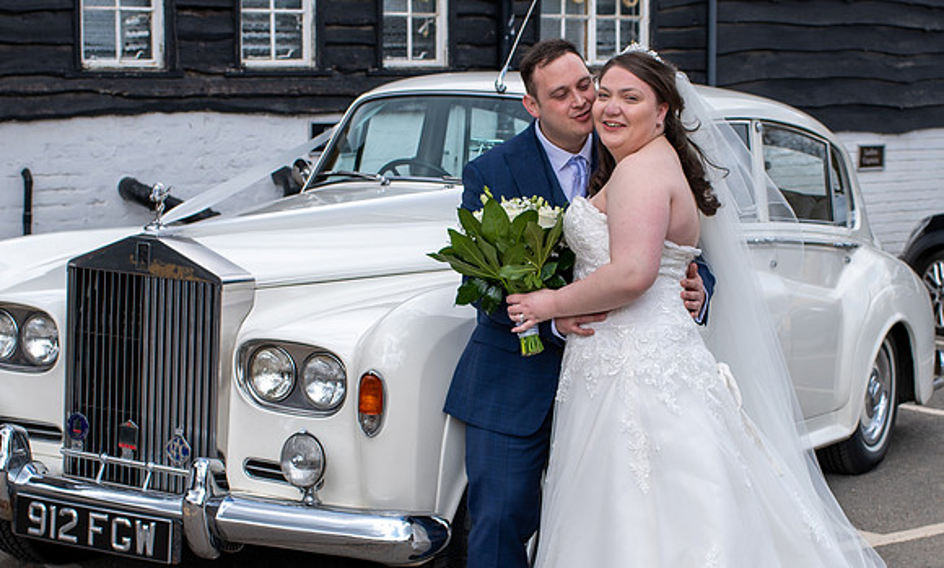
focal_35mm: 77
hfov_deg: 26.9
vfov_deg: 16.4
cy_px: 361
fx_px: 1968
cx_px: 565
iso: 100
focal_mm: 35
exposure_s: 1/250
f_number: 5
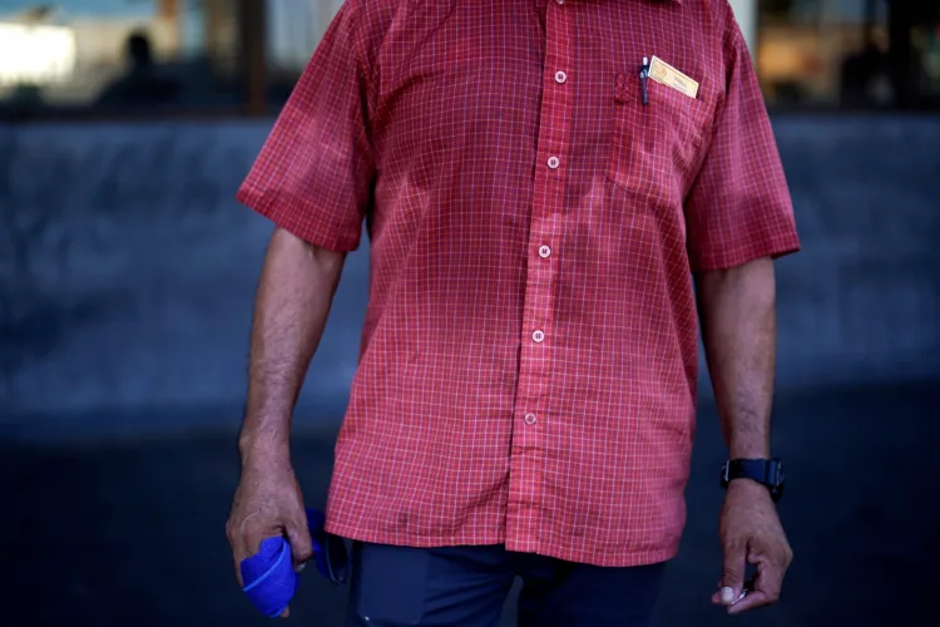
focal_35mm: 50
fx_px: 1305
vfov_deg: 27.0
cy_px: 314
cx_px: 470
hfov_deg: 39.6
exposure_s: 1/1600
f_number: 1.2
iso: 100
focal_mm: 50
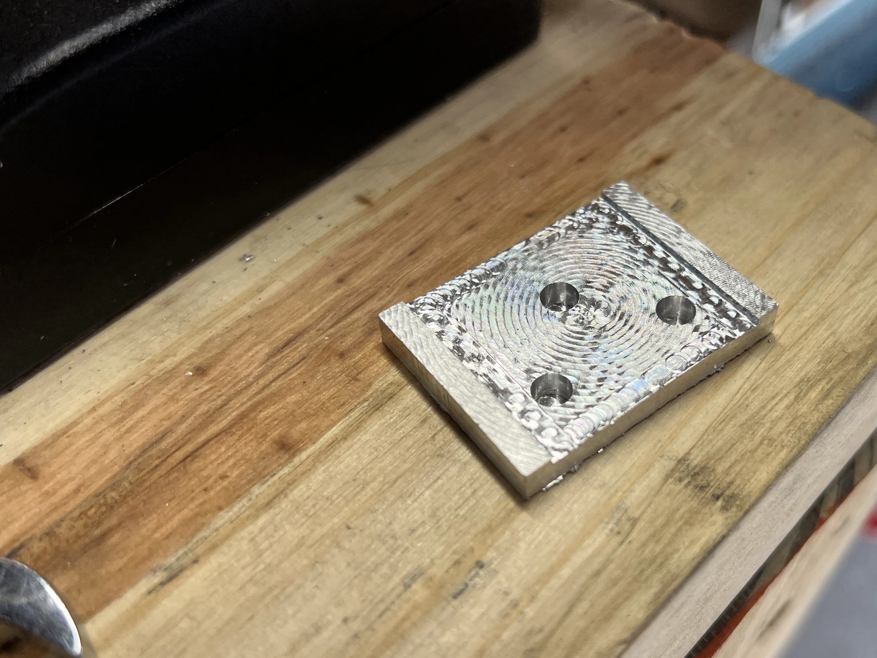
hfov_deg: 50.5
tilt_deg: -49.9
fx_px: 912
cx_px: 576
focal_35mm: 36
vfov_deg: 39.6
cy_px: 353
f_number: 1.5
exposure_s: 1/147
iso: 32
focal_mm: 5.7
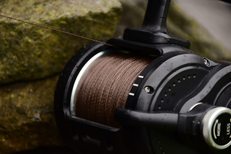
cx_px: 116
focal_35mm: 225
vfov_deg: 6.1
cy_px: 77
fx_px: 1444
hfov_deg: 9.1
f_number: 6
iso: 640
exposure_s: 1/100
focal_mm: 150
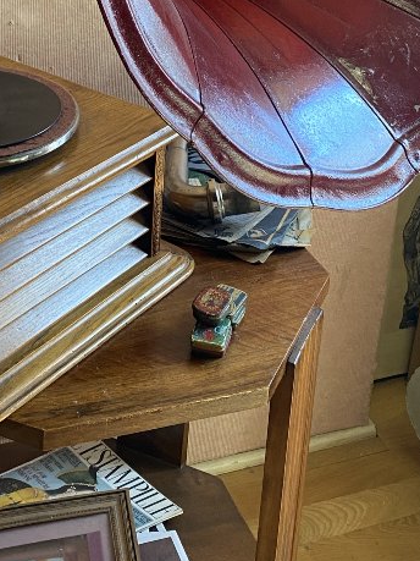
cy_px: 46
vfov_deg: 27.4
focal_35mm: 68
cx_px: 118
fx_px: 1101
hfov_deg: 21.5
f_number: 1.8
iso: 80
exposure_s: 1/50
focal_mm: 4.25
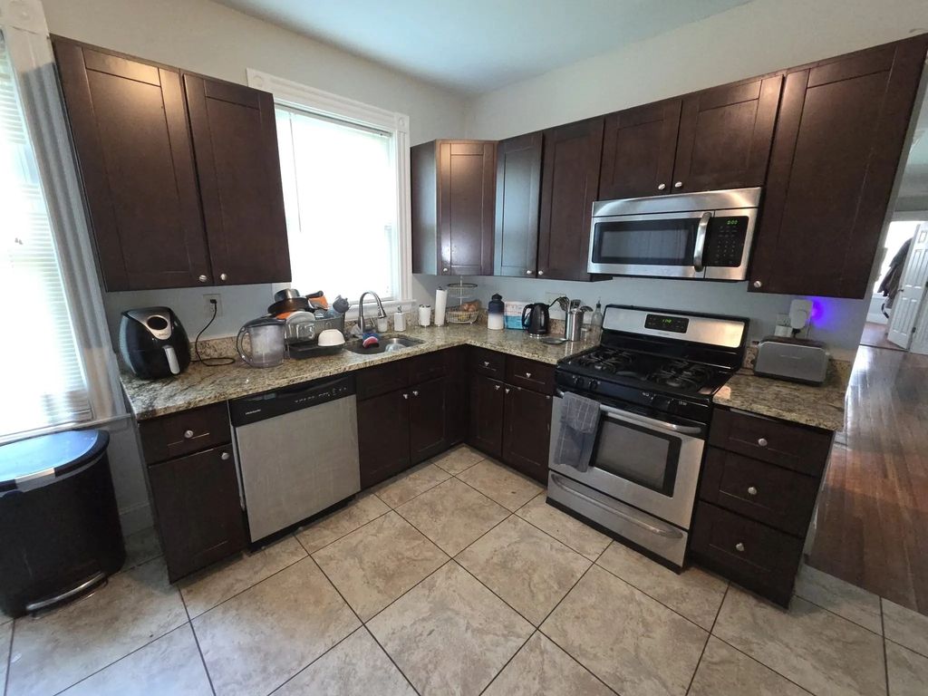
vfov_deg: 89.9
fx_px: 349
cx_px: 464
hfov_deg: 106.2
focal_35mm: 13
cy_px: 348
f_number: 2.2
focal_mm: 2.2
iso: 500
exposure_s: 1/30
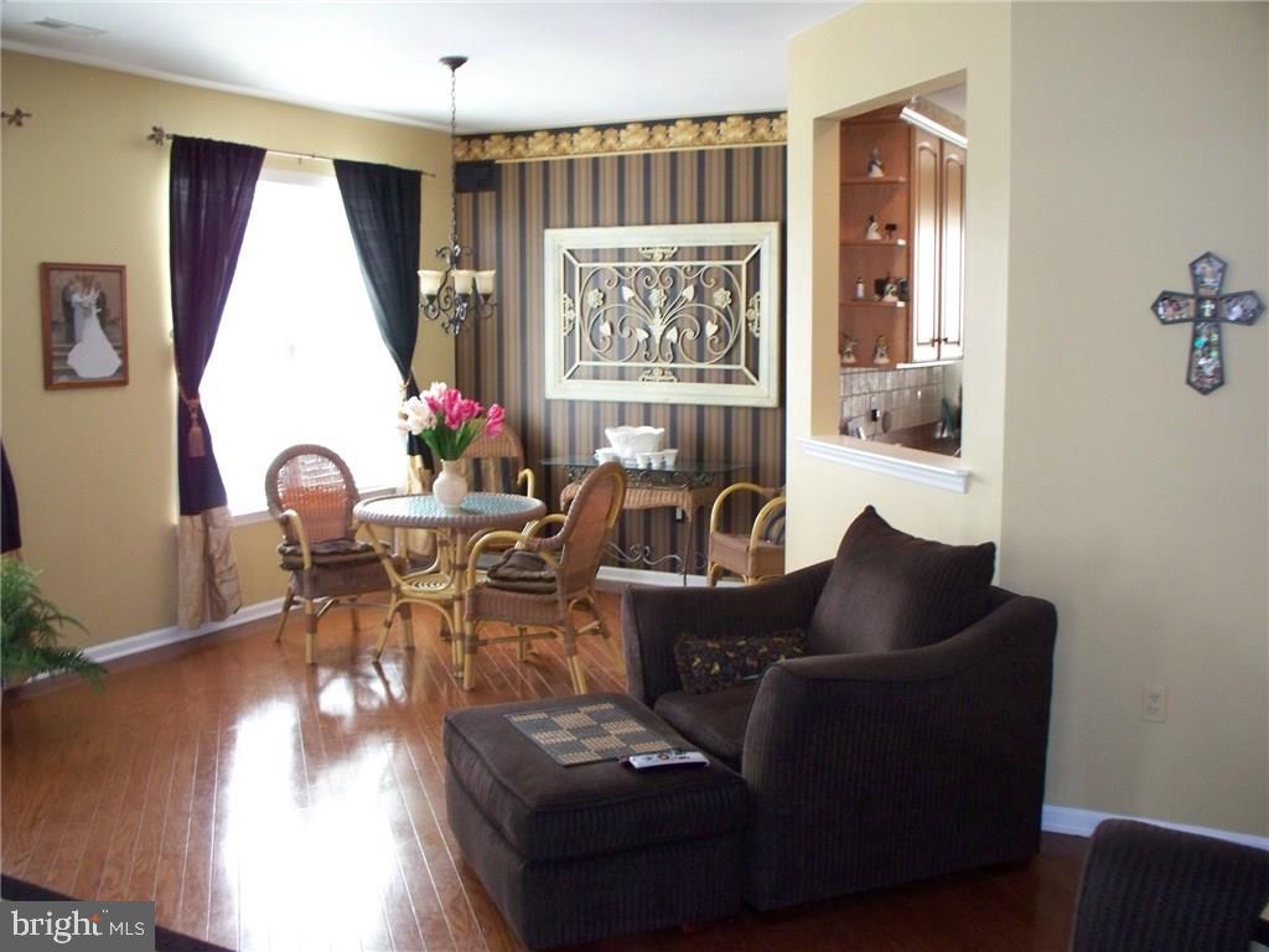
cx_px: 634
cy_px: 476
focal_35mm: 36
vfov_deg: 39.7
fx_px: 1320
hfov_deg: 51.4
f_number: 2.8
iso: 250
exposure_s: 1/60
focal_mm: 7.54
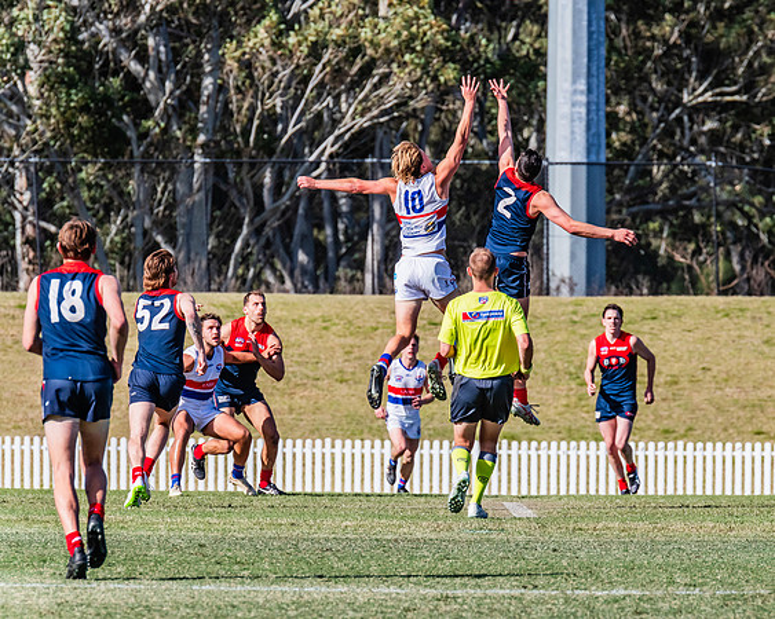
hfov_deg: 4.1
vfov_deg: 3.3
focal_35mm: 473
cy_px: 310
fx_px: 10845
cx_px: 465
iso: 800
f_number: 10
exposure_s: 1/1600
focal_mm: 420
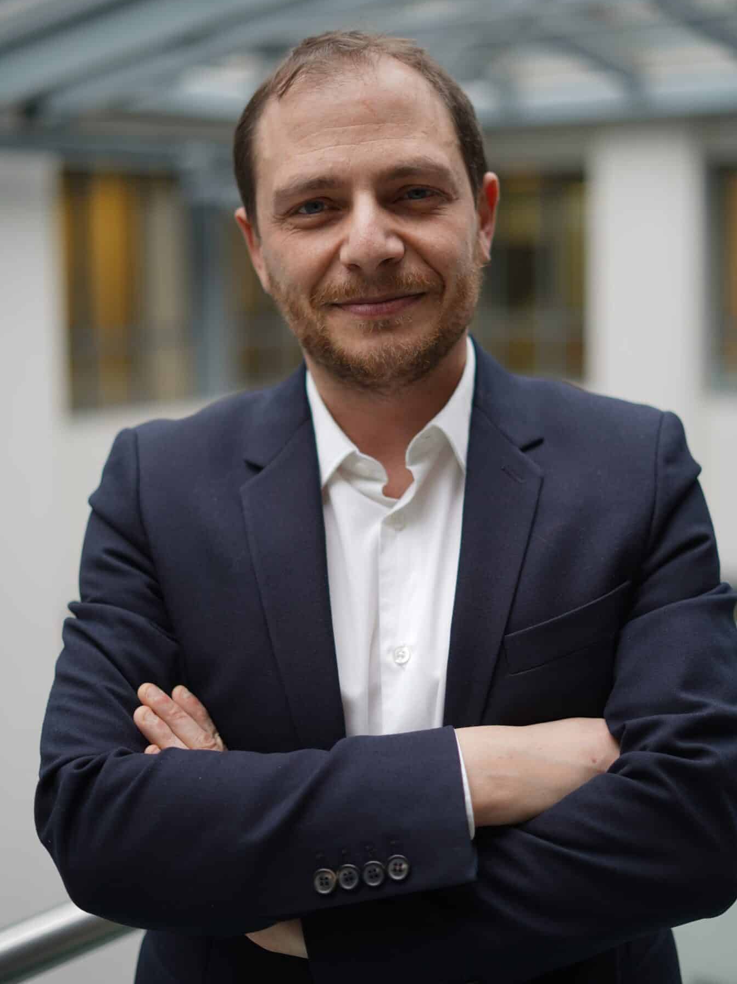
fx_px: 1562
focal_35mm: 55
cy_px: 478
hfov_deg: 26.6
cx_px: 374
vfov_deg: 34.9
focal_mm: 50
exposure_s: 1/100
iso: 64
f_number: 1.8
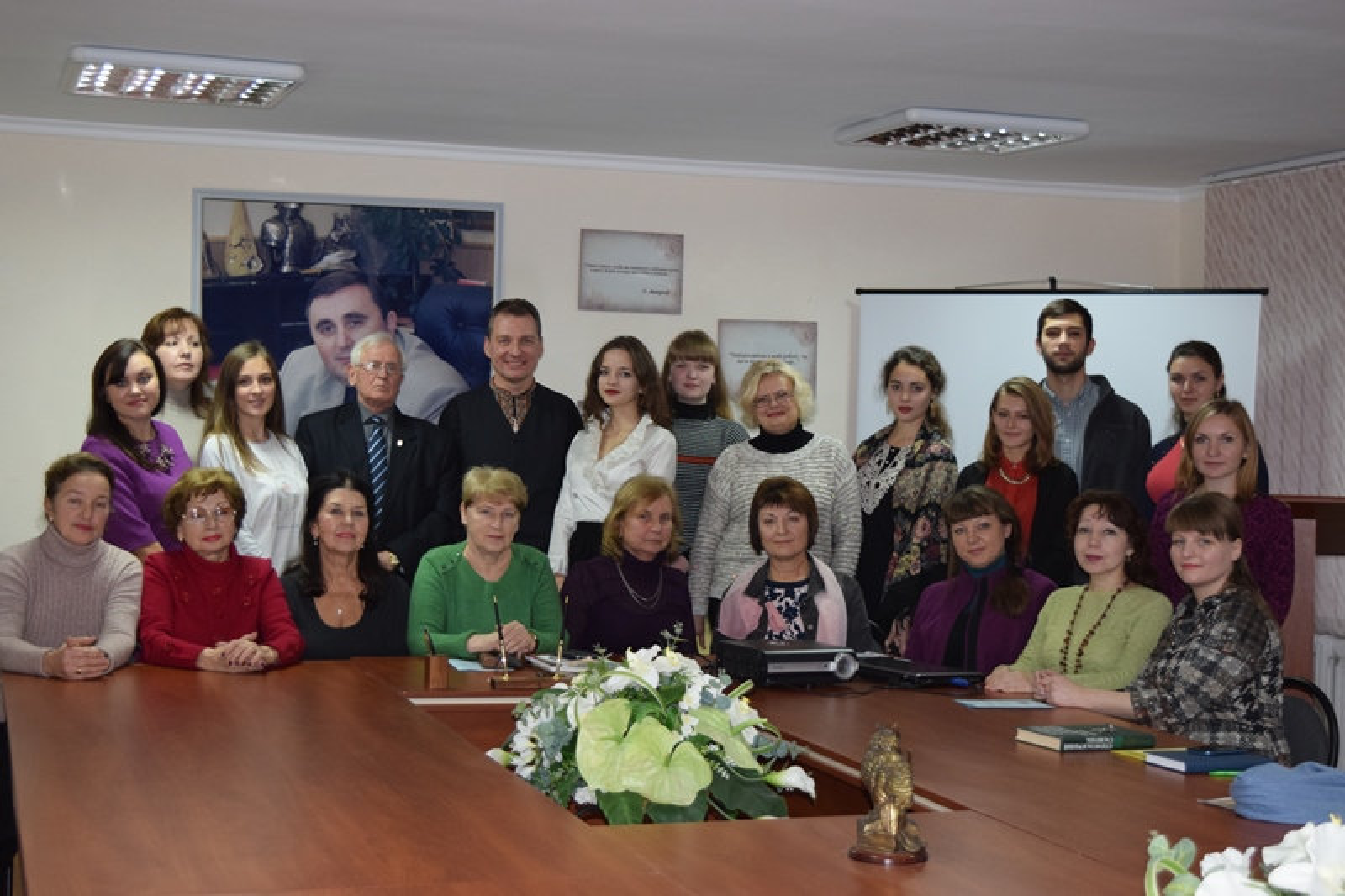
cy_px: 448
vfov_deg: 23.8
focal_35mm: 57
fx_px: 2129
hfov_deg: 35.1
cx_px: 672
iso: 1250
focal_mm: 38
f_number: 4.8
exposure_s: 1/60
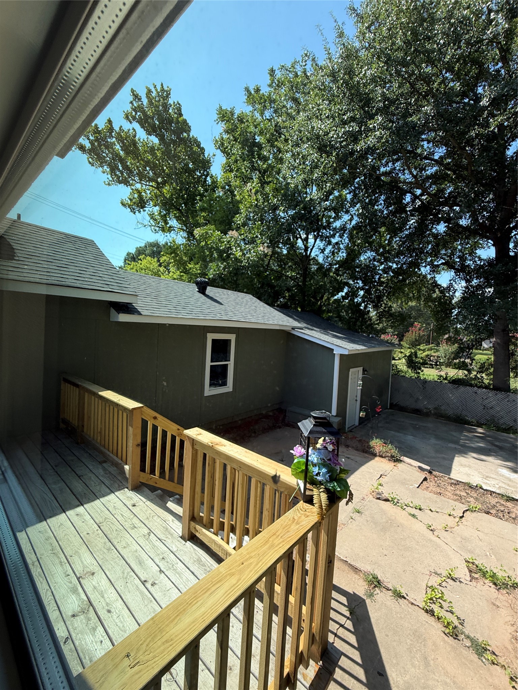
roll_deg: -2.9
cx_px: 259
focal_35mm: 14
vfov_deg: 102.1
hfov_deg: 85.7
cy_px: 345
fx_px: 279
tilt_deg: -2.9
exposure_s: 1/502
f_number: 2.2
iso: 40
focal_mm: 2.22
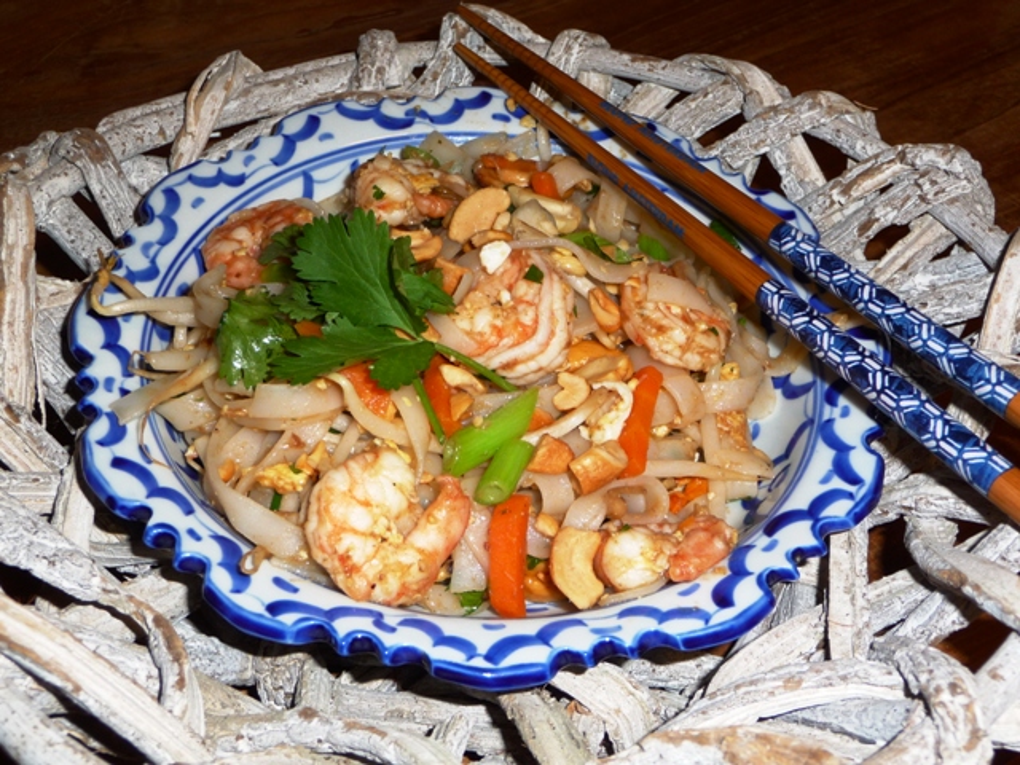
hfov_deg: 39.7
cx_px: 510
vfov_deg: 30.3
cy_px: 382
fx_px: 1414
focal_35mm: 48
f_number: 4.2
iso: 100
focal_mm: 8
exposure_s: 1/30
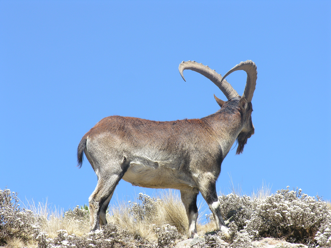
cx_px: 166
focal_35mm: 267
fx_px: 2553
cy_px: 124
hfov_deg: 7.4
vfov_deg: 5.6
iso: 50
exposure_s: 1/104
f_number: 6.5
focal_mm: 68
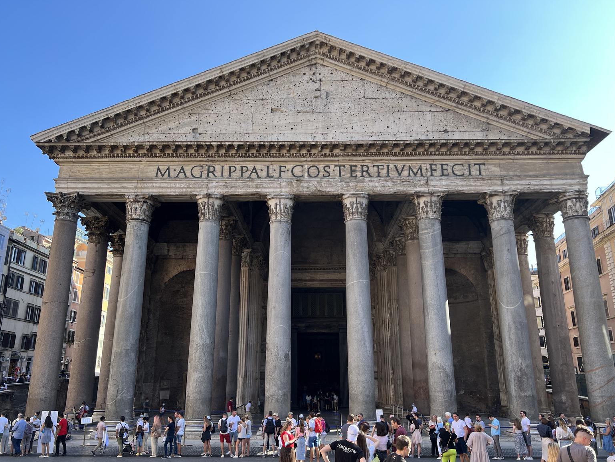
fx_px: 480
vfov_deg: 51.4
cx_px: 301
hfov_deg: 65.3
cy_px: 238
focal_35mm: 27
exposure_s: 1/700
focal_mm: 5.7
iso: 50
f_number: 1.5
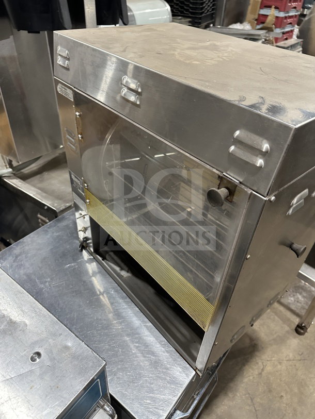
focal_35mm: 24
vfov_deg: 71.6
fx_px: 291
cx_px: 158
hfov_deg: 56.8
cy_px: 210
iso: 250
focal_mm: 6.86
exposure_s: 1/60
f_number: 1.78
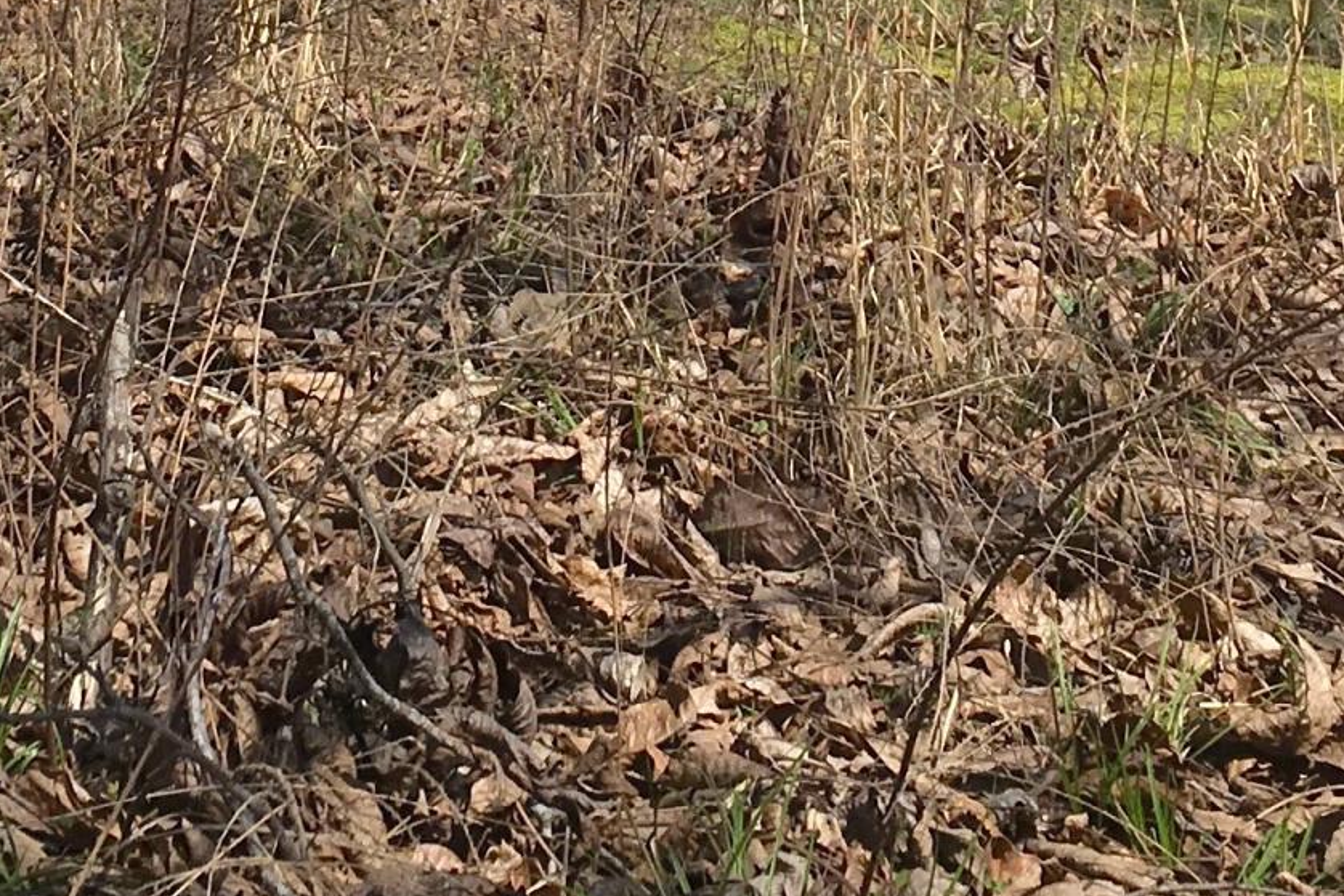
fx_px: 4032
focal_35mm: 108
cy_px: -648
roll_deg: +2.2
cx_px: 674
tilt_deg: -3.3
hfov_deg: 18.9
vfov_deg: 11.8
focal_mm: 4.15
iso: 25
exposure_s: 1/2849
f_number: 2.2
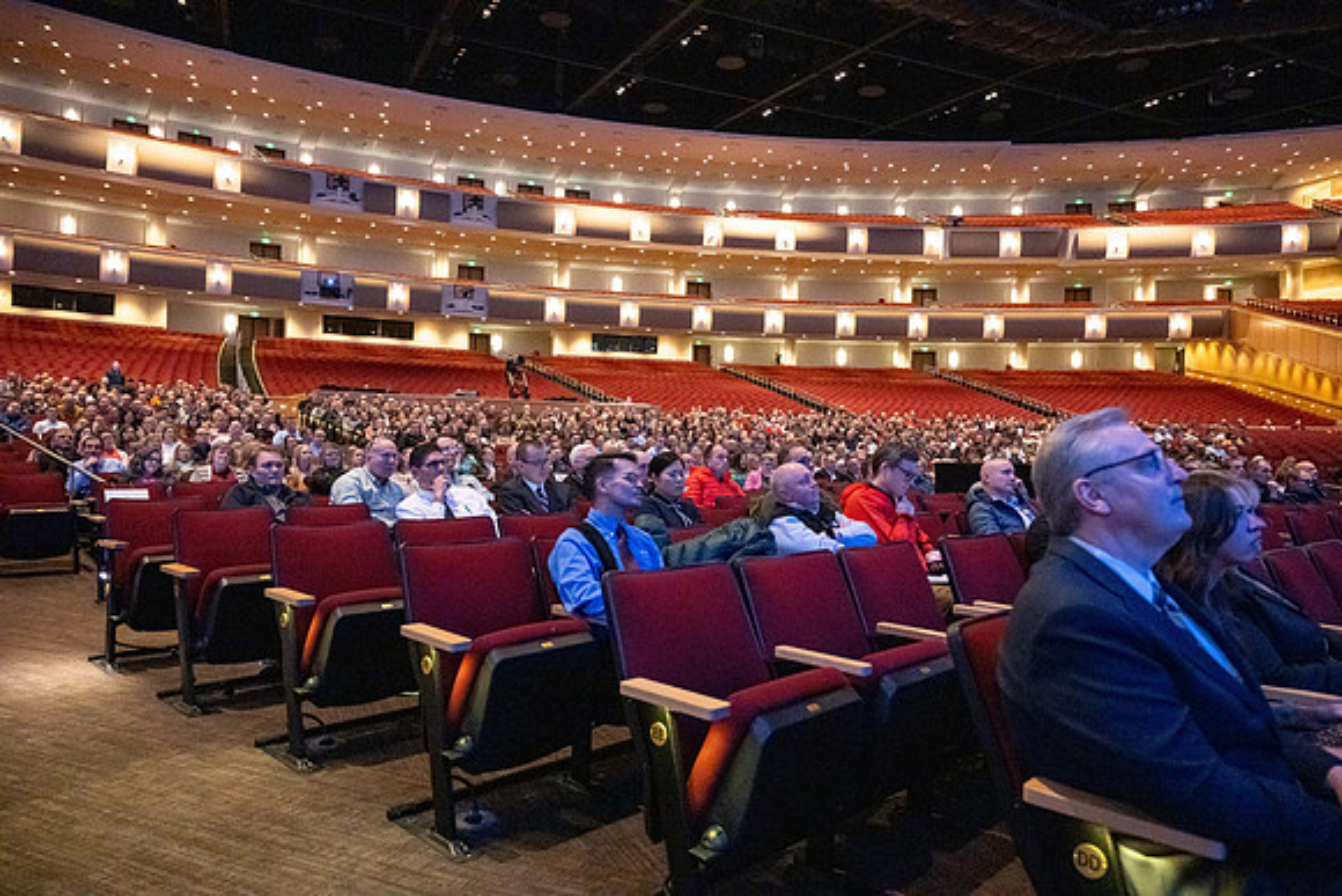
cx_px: 671
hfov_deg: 73.7
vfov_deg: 53.2
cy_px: 448
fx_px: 895
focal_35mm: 24
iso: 10000
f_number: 4
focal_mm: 24
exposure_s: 1/60
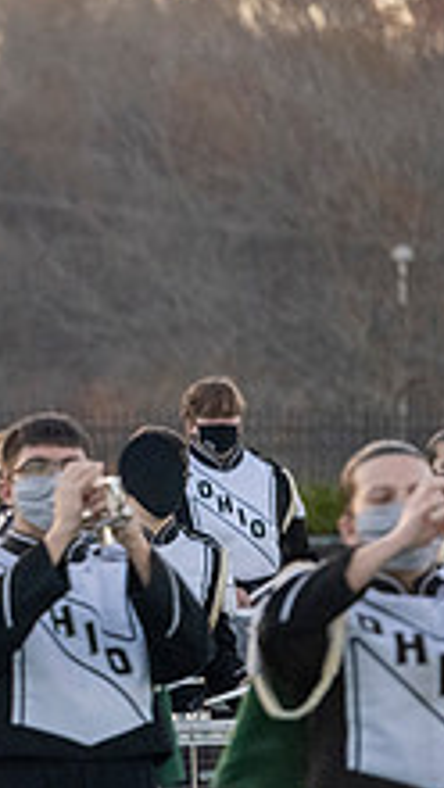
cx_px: -559
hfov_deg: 2.9
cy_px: 496
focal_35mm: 415
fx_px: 8673
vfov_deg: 5.2
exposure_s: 1/5000
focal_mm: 150
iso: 5000
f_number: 4.5
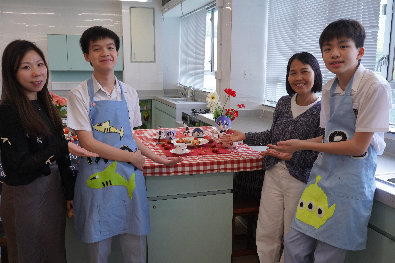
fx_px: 373
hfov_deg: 55.8
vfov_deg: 38.9
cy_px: 132
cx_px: 198
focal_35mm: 34
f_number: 5.6
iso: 2500
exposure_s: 1/500
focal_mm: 34
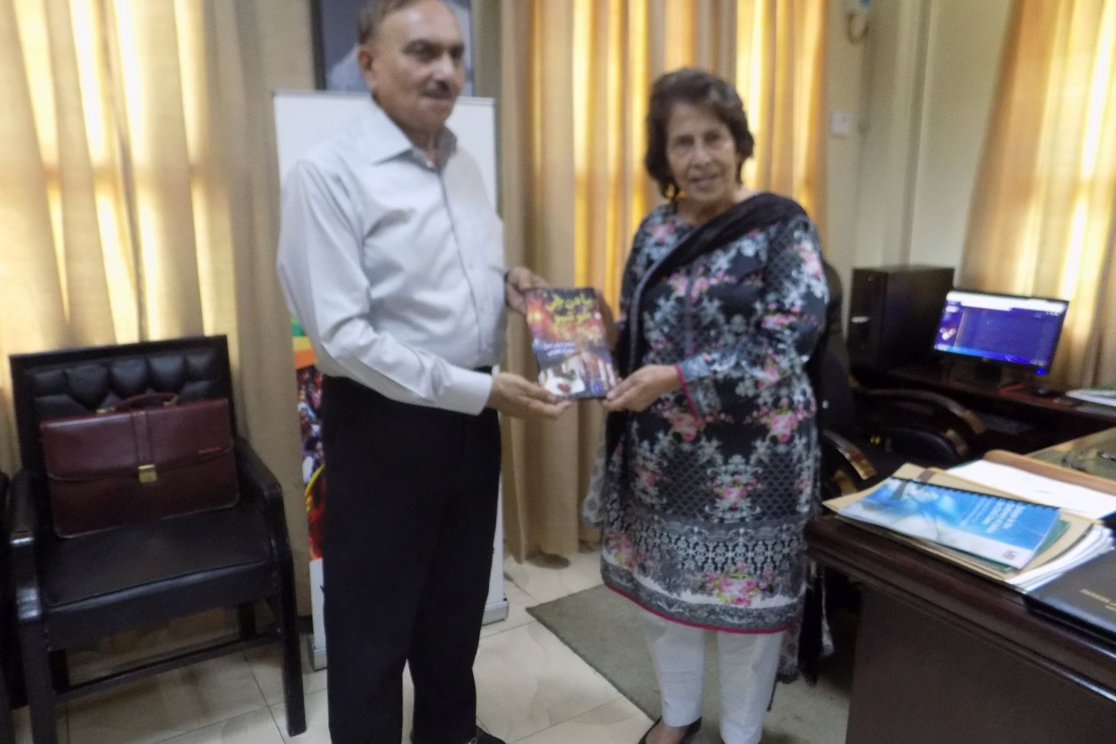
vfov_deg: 51.3
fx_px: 775
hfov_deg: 71.5
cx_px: 537
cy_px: 356
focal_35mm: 25
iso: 400
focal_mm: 4
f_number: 3.1
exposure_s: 1/20
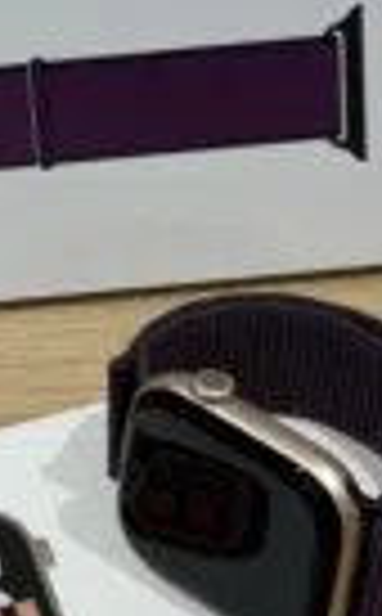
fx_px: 2495
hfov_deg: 8.7
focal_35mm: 149
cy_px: 351
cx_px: 126
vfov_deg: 14.1
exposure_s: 1/121
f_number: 1.78
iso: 50
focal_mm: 6.76
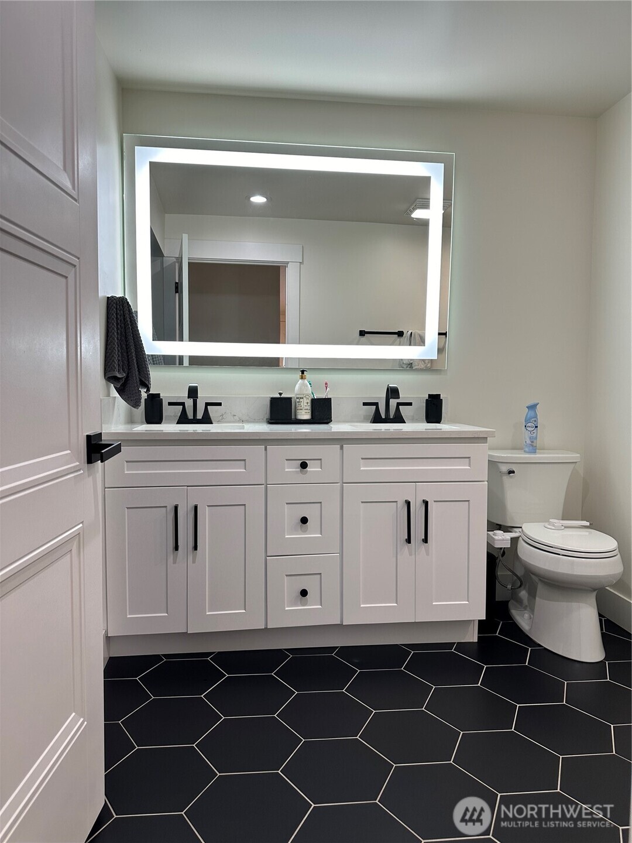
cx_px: 316
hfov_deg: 56.8
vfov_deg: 71.6
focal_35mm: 24
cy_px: 422
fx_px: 584
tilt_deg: -3.6
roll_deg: -0.7
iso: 100
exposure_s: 1/120
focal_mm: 6.86
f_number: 1.78
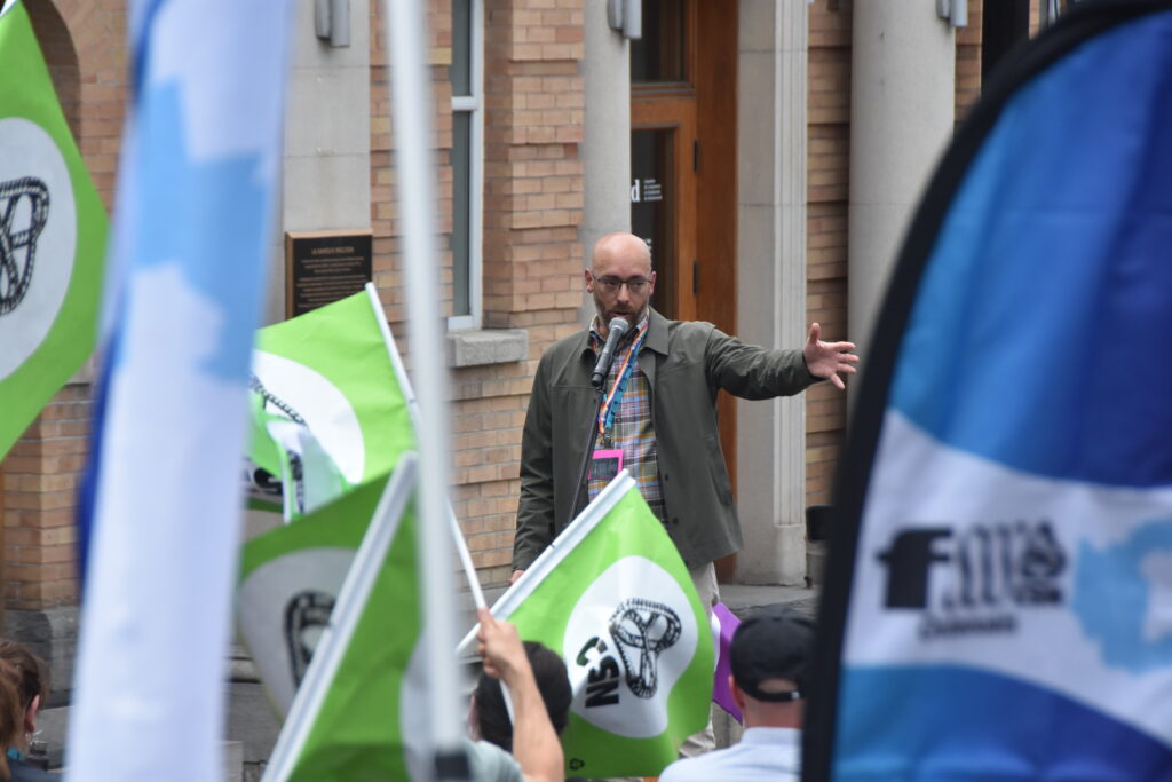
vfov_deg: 5.4
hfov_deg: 8.1
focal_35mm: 255
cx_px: 586
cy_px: 391
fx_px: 8302
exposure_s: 1/1000
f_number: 8
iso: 640
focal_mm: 170
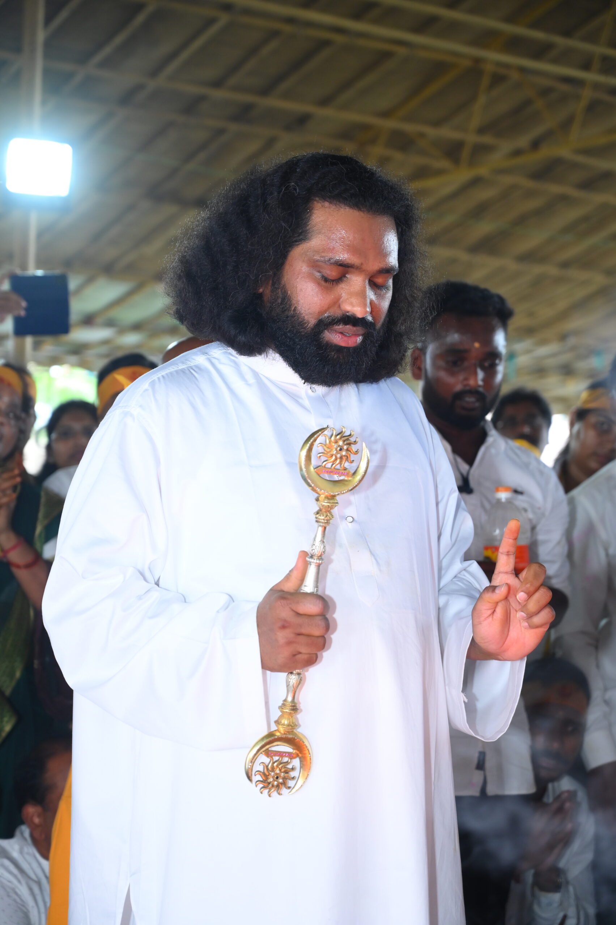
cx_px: 308
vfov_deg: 28.9
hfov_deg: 19.4
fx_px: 1799
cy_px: 462
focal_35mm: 70
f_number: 4
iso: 1250
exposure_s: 1/160
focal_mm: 70
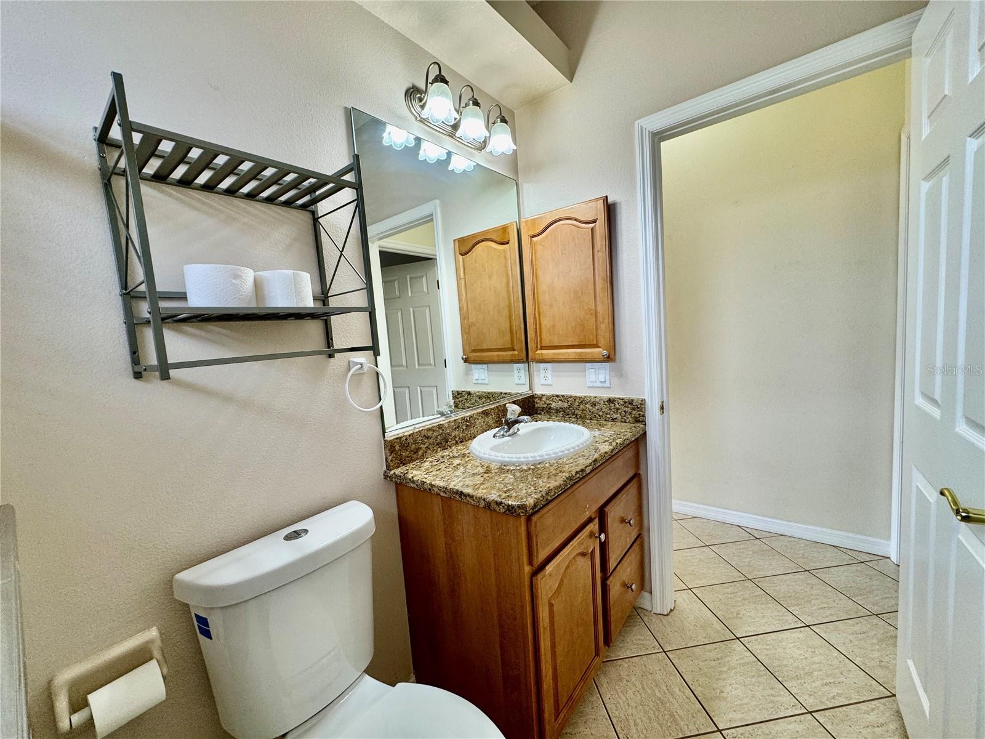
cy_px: 370
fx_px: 398
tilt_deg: -4.6
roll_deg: +4.3
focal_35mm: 14
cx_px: 492
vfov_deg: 85.7
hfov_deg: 102.1
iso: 125
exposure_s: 1/120
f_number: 2.2
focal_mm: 2.22
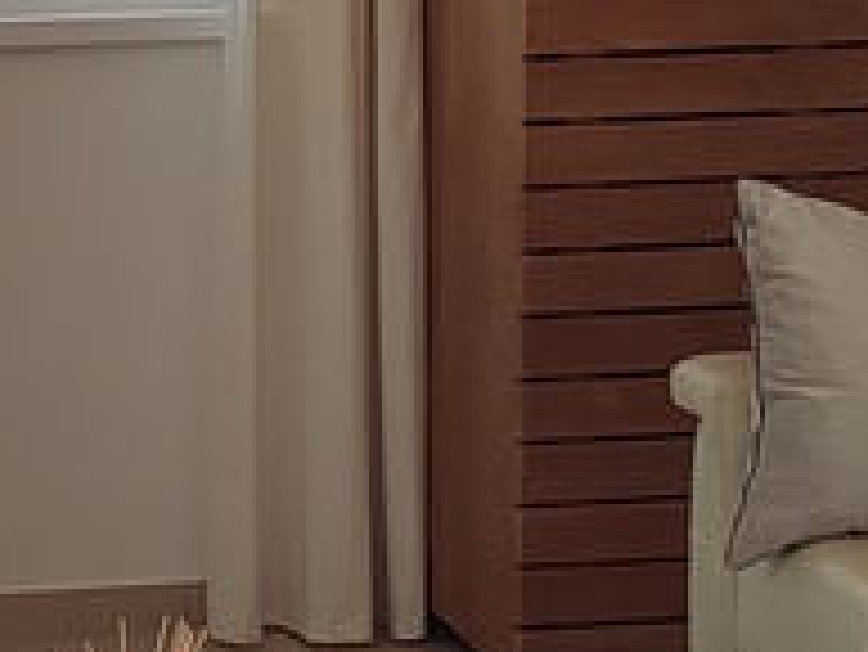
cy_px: 576
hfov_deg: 11.8
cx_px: -18
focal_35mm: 166
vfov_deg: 8.9
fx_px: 4165
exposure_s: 1/382
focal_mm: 6.04
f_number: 1.9
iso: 50
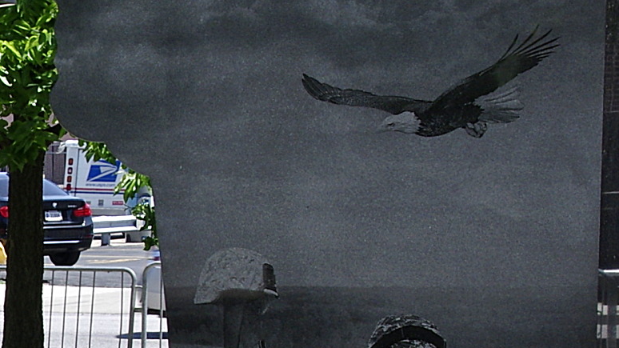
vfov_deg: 6.3
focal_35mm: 191
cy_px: 486
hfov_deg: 10.6
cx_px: -468
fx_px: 3134
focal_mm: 28.13
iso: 200
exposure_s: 1/160
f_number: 8
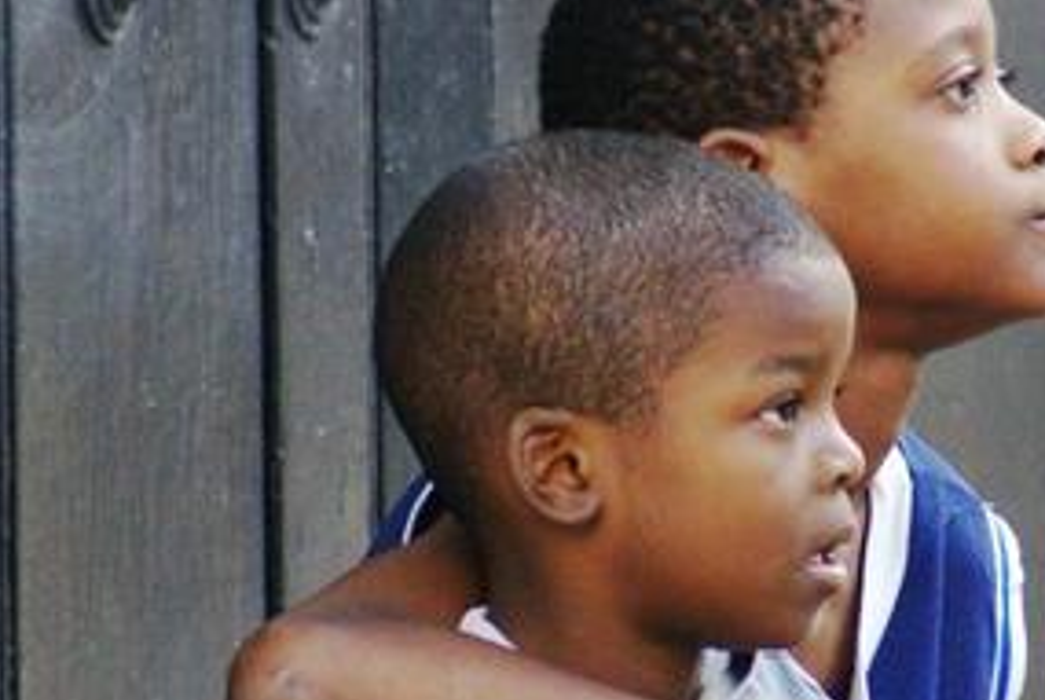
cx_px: 801
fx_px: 28985
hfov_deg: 2.1
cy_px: 398
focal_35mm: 997
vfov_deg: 1.4
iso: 400
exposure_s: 1/160
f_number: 5.6
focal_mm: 250
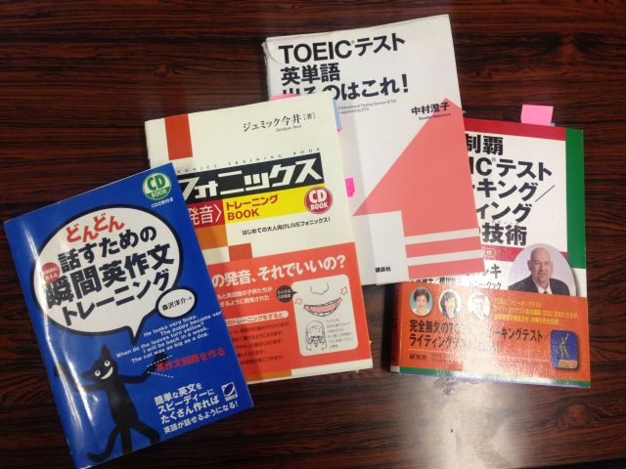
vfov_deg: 42.9
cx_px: 313
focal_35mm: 33
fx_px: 597
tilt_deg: -77.9
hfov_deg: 55.4
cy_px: 234
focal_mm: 4.12
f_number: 2.4
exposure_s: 1/24
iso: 50
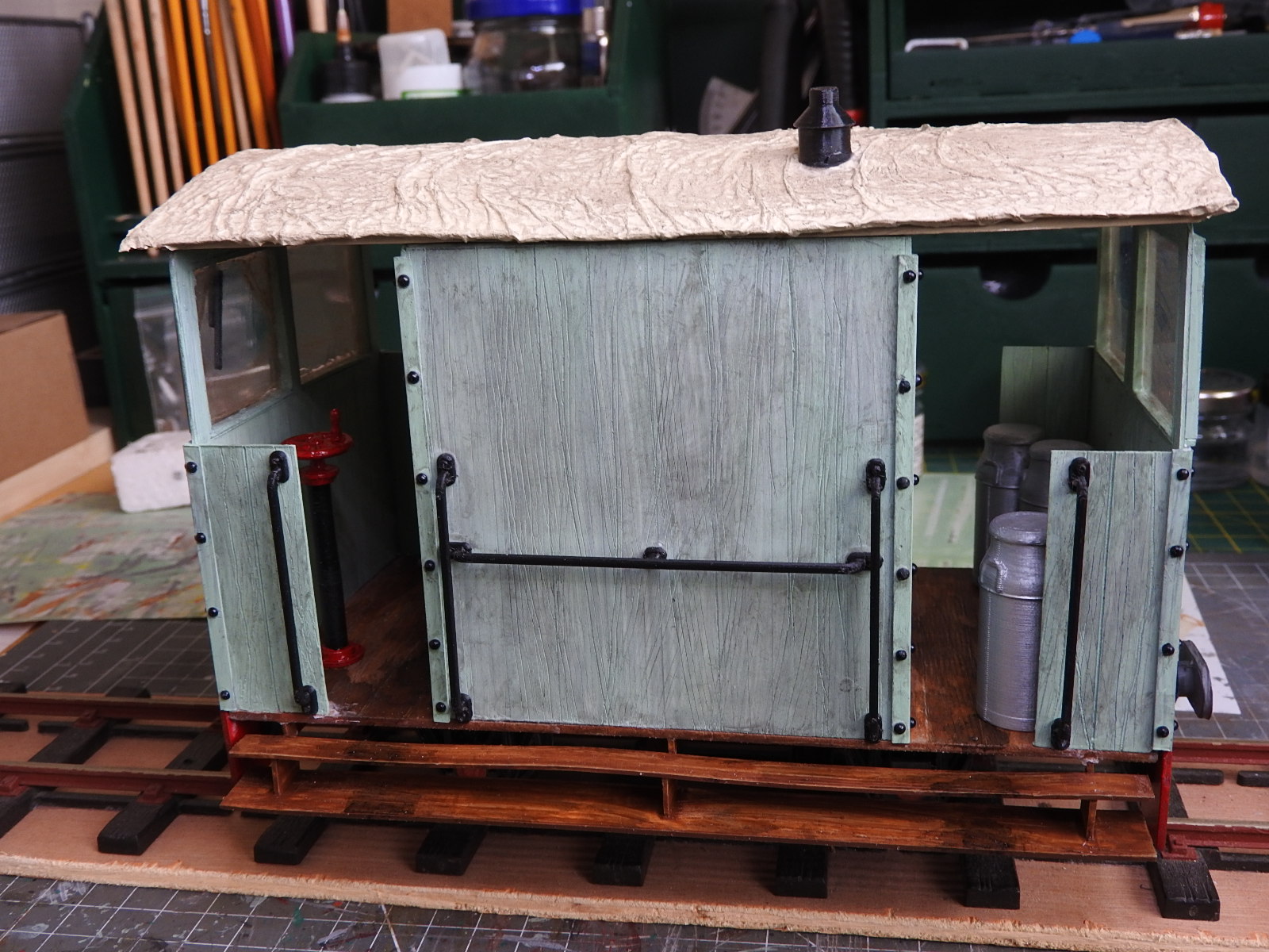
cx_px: 634
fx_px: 1283
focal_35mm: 35
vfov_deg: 40.7
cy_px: 476
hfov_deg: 52.6
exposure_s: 1/30
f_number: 3.8
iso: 140
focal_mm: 6.3
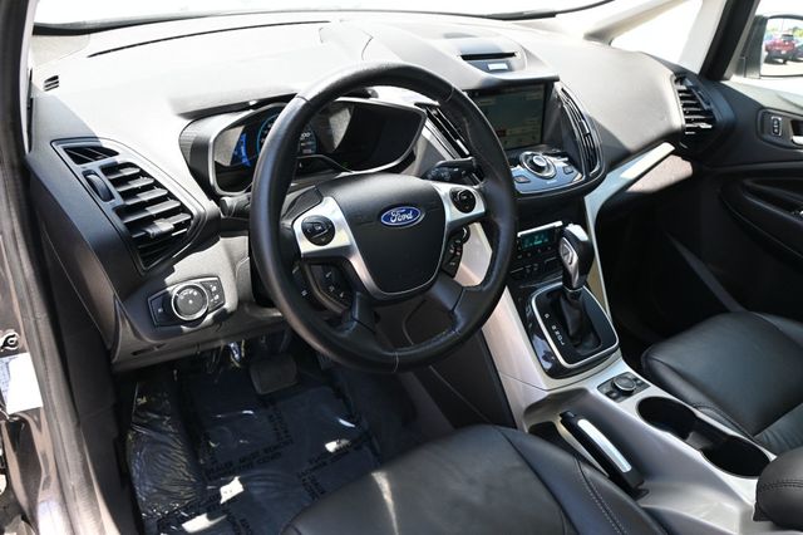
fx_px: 669
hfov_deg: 62.0
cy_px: 268
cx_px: 402
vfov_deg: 43.6
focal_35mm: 30
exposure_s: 1/160
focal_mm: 20
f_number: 3.8
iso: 400
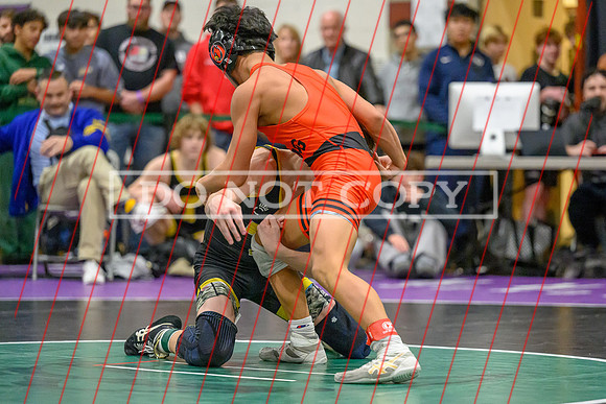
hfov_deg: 12.8
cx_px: 346
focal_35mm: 160
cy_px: 230
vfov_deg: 8.6
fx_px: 2697
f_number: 2.8
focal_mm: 140
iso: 12800
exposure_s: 1/800
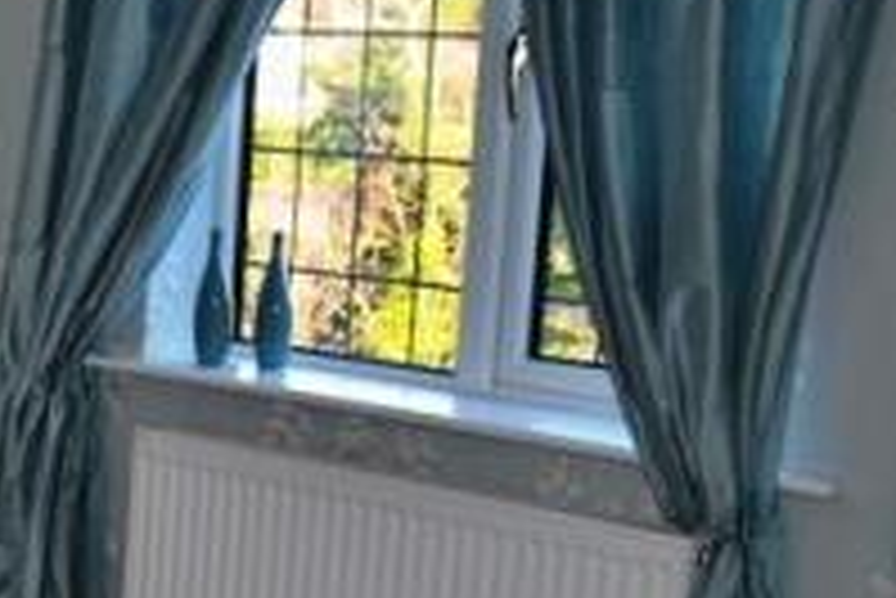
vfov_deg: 15.3
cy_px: 411
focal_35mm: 89
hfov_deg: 19.2
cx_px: -549
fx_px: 2217
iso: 100
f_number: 3.5
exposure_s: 1/60
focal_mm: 18
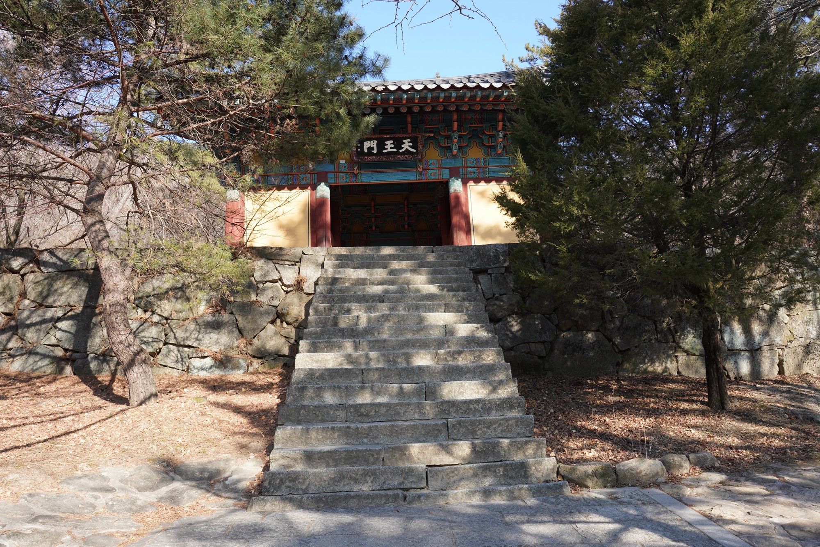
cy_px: 274
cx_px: 410
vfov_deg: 43.6
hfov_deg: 61.9
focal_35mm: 30
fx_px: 683
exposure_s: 1/100
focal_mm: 30
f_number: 14
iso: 400
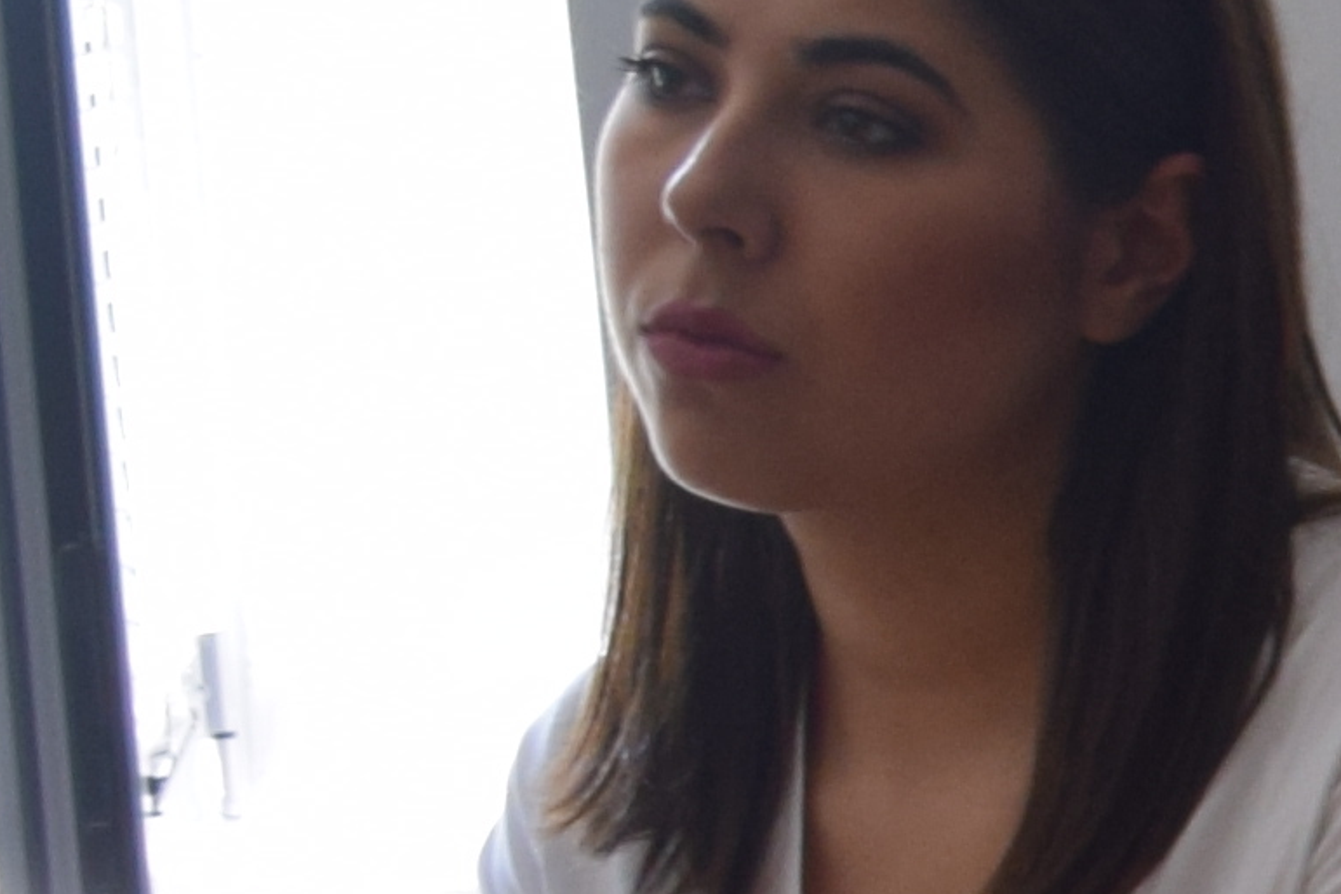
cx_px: 5143
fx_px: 10872
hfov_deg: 6.0
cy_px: 1348
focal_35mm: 292
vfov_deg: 4.7
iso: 400
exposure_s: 1/50
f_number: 4.5
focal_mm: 25
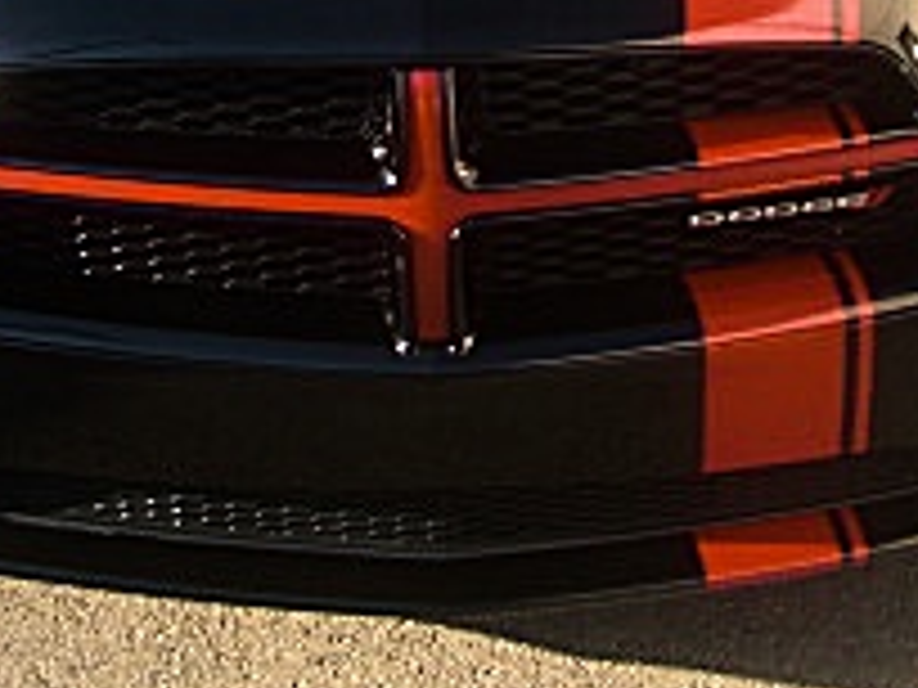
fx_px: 2997
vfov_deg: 12.5
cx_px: 446
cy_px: -328
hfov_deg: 17.4
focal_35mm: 113
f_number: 2.8
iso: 50
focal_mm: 6.3
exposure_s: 1/160
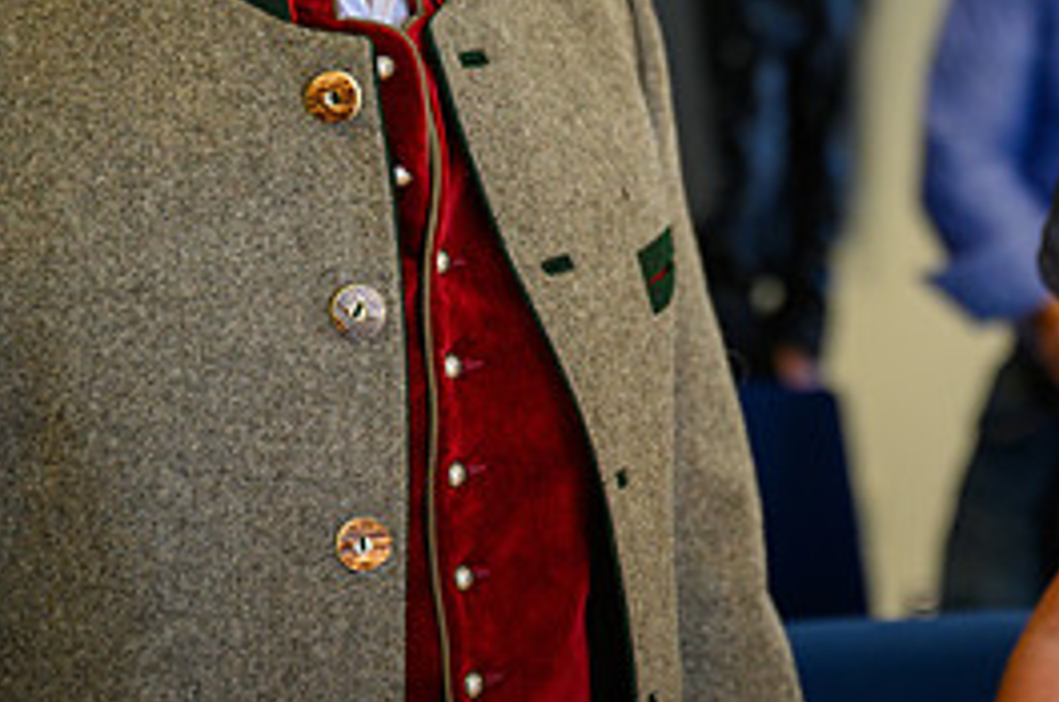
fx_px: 4522
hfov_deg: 13.3
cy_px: 20
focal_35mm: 154
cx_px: 882
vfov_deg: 8.8
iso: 400
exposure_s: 1/200
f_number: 2.8
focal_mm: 70
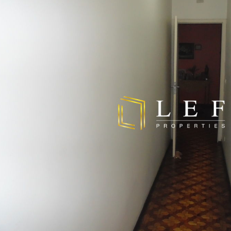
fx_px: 264
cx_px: 172
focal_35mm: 35
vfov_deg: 47.2
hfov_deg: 45.7
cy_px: 113
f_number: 3.5
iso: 400
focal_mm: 4.6
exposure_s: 1/30
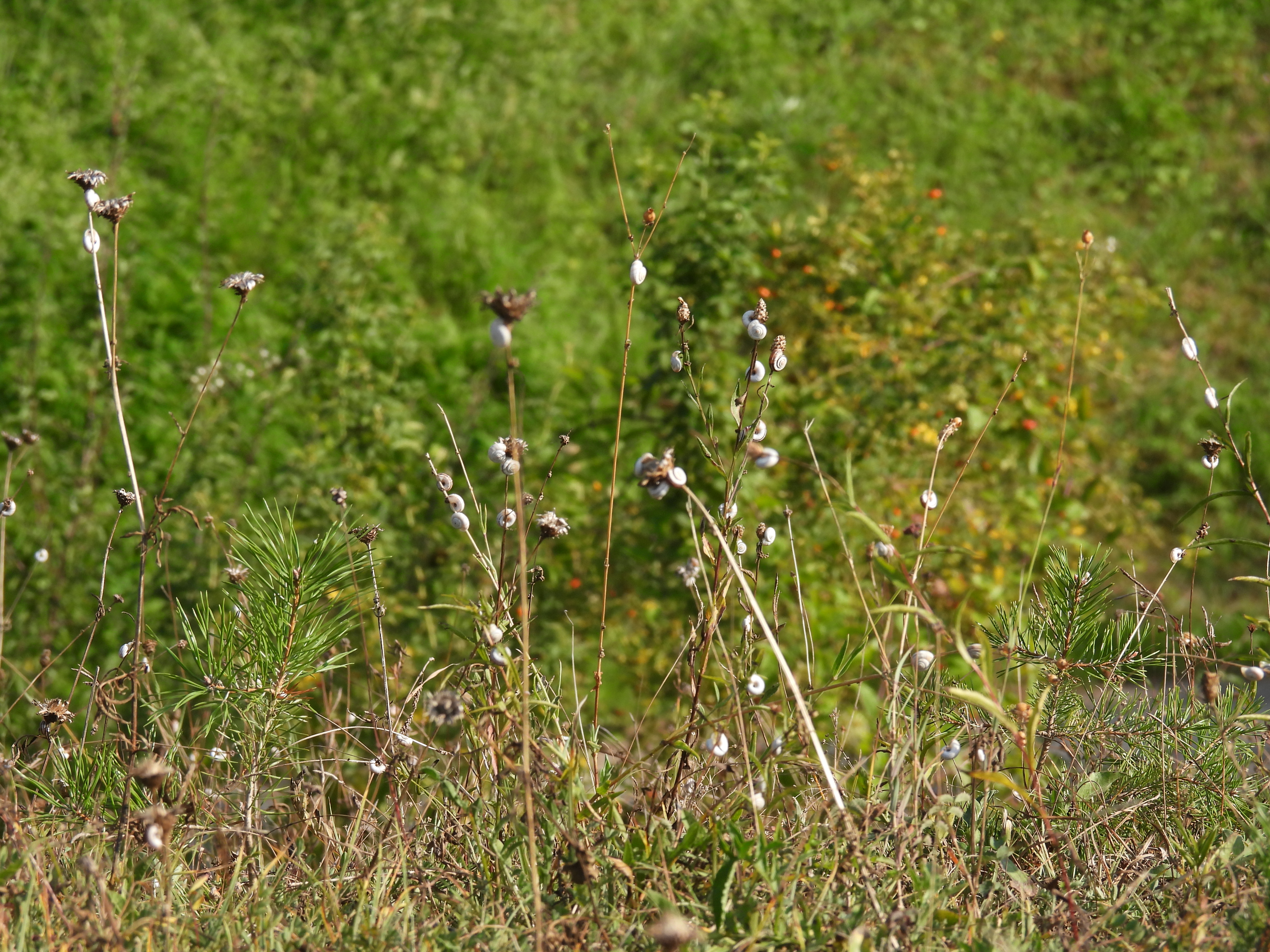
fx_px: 11006
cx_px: 635
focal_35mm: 300
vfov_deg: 5.0
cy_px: 476
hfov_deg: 6.6
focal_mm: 53.5
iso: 100
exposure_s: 1/500
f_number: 5
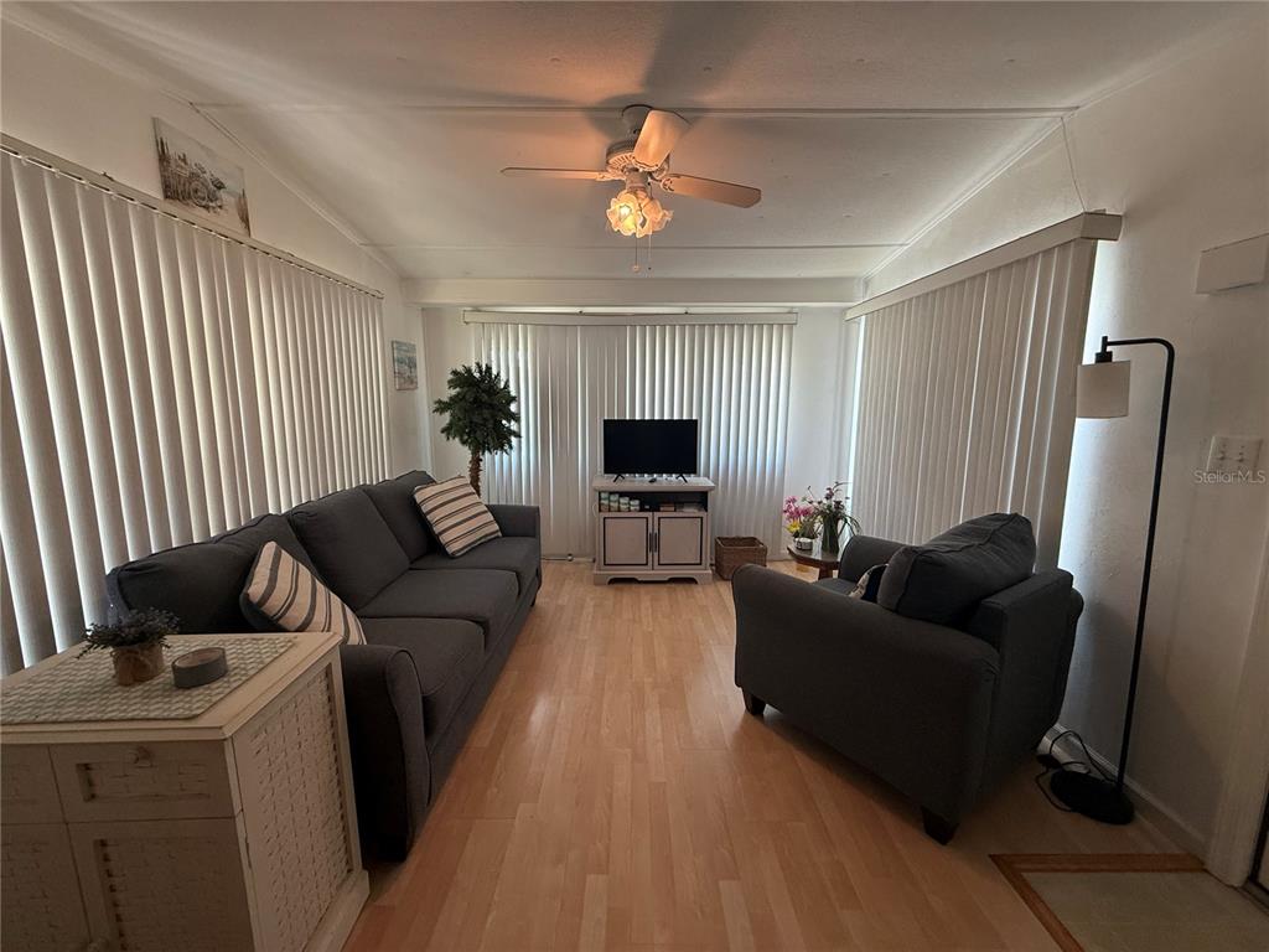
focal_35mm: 14
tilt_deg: -8.3
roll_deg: -1.0
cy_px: 476
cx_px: 634
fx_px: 513
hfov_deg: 102.1
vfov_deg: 85.7
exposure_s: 1/120
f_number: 2.2
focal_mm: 2.22
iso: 250
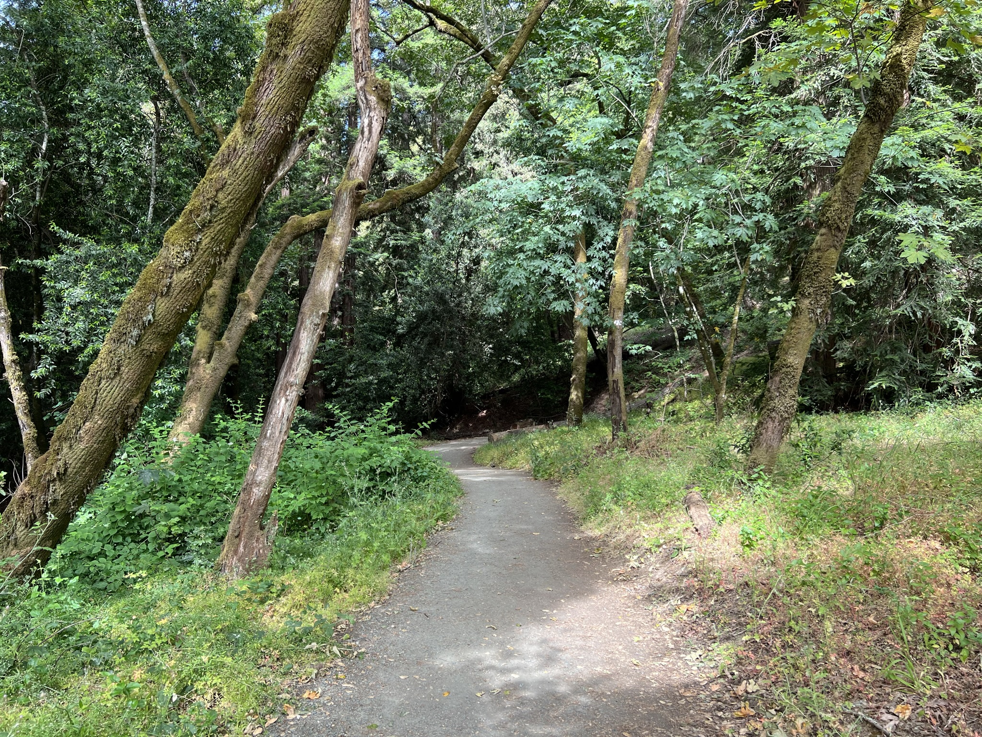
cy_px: 368
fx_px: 738
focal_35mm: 26
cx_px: 491
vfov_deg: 53.1
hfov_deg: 67.3
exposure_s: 1/190
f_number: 1.5
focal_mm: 5.7
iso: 40
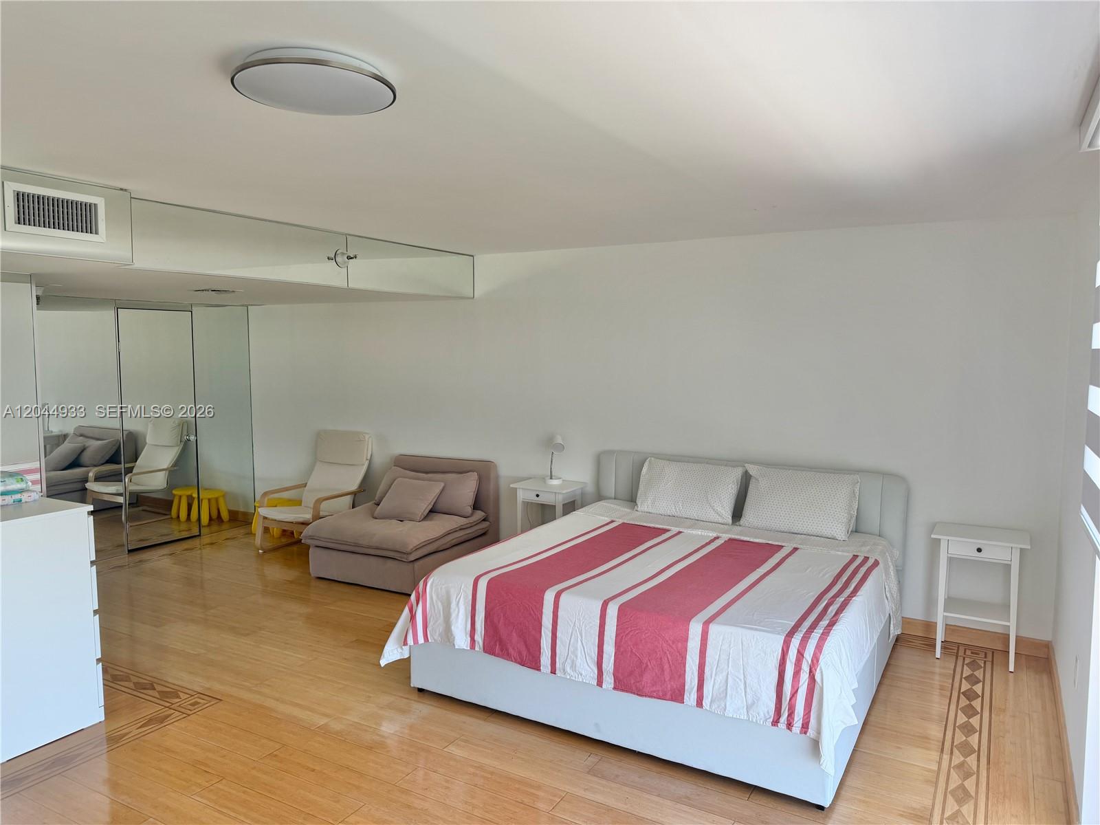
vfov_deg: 56.8
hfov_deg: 71.6
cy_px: 412
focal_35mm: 24
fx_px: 763
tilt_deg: -4.5
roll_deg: +0.4
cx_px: 550
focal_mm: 6.76
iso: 80
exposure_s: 1/121
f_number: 1.78
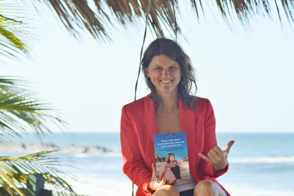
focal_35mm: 105
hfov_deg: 19.5
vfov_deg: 13.0
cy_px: 98
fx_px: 857
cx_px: 147
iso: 180
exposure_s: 1/500
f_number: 5.6
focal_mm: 70
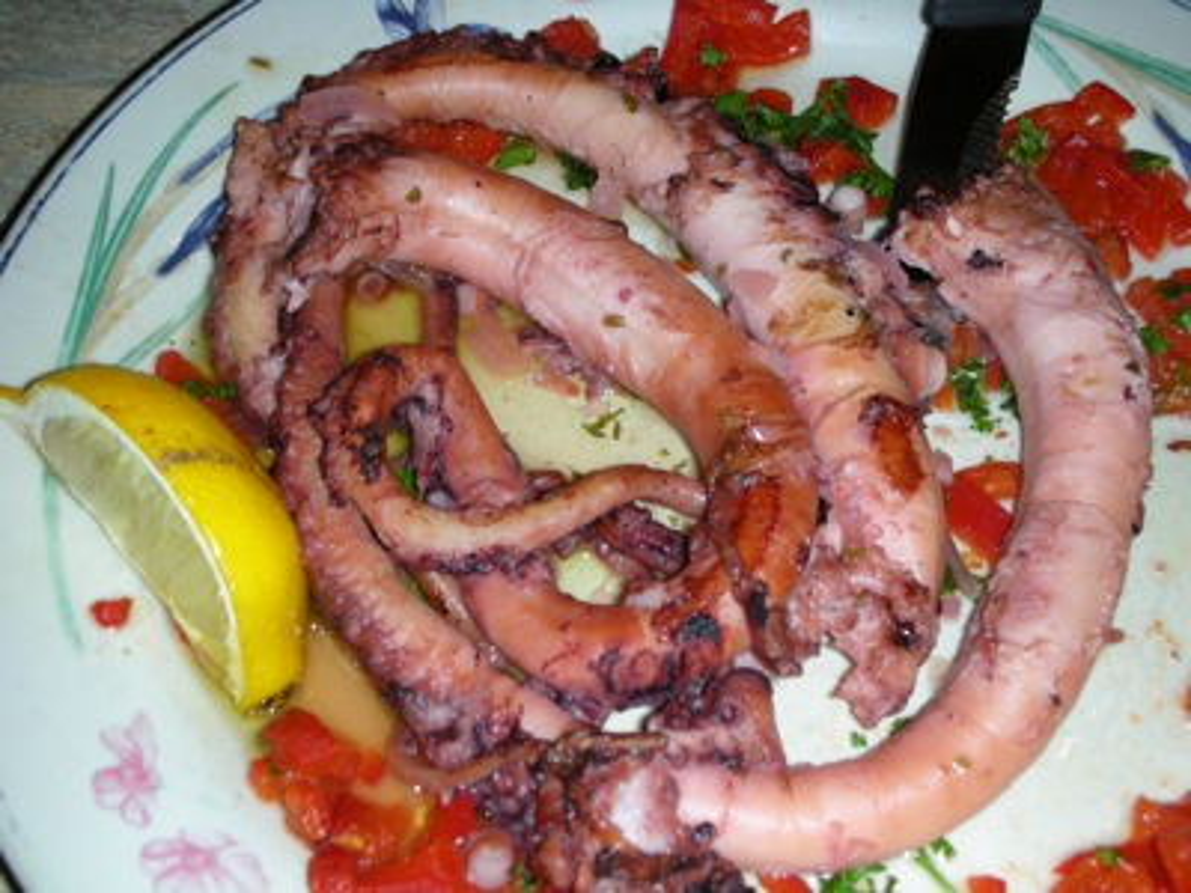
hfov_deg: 36.2
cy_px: 446
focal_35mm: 53
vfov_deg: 27.5
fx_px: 1824
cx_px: 596
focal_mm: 8.8
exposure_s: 1/60
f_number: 3.5
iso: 50
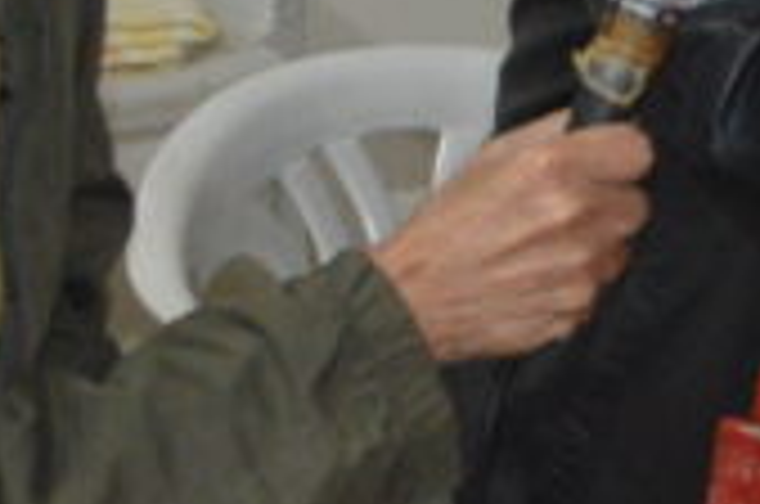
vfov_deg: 4.7
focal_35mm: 291
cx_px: 1057
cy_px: -16
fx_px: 6132
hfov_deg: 7.0
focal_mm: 32
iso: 2200
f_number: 4.8
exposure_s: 1/60
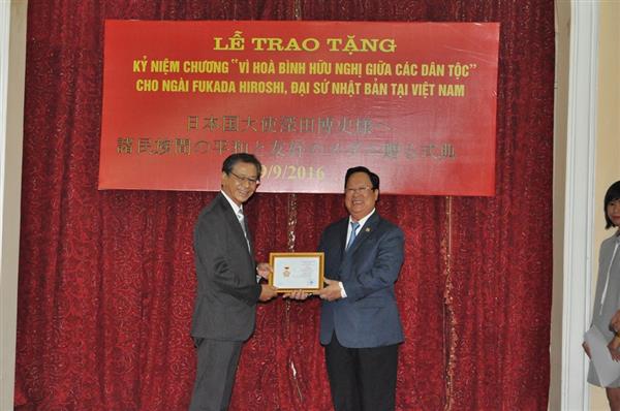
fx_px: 1083
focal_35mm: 63
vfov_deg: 21.5
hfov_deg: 31.9
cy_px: 206
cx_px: 310
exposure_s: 1/60
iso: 2000
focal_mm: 42
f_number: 8
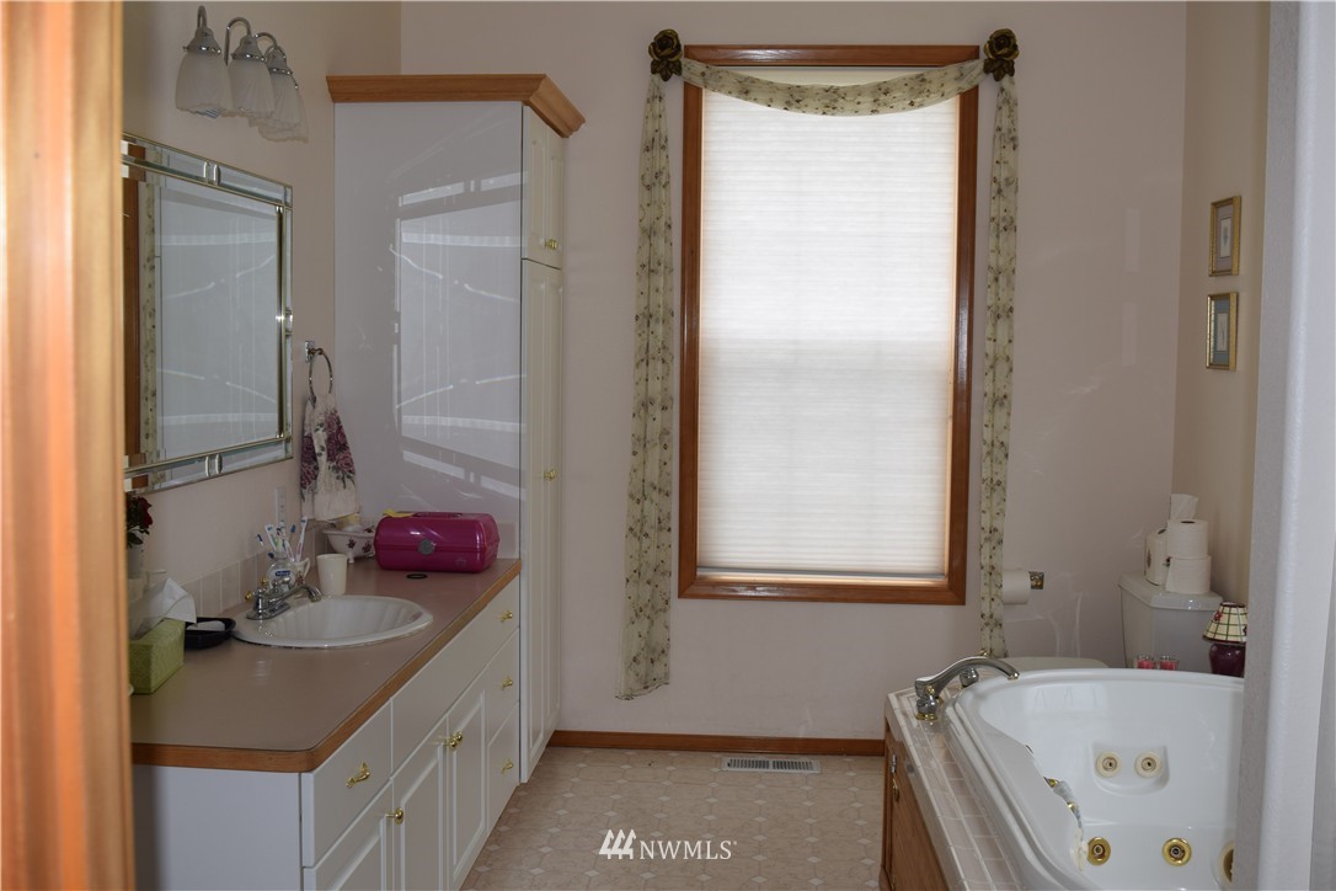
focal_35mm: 36
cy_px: 446
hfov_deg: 53.1
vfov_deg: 36.9
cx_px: 668
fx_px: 1336
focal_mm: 24
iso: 100
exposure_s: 1/125
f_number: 5.6
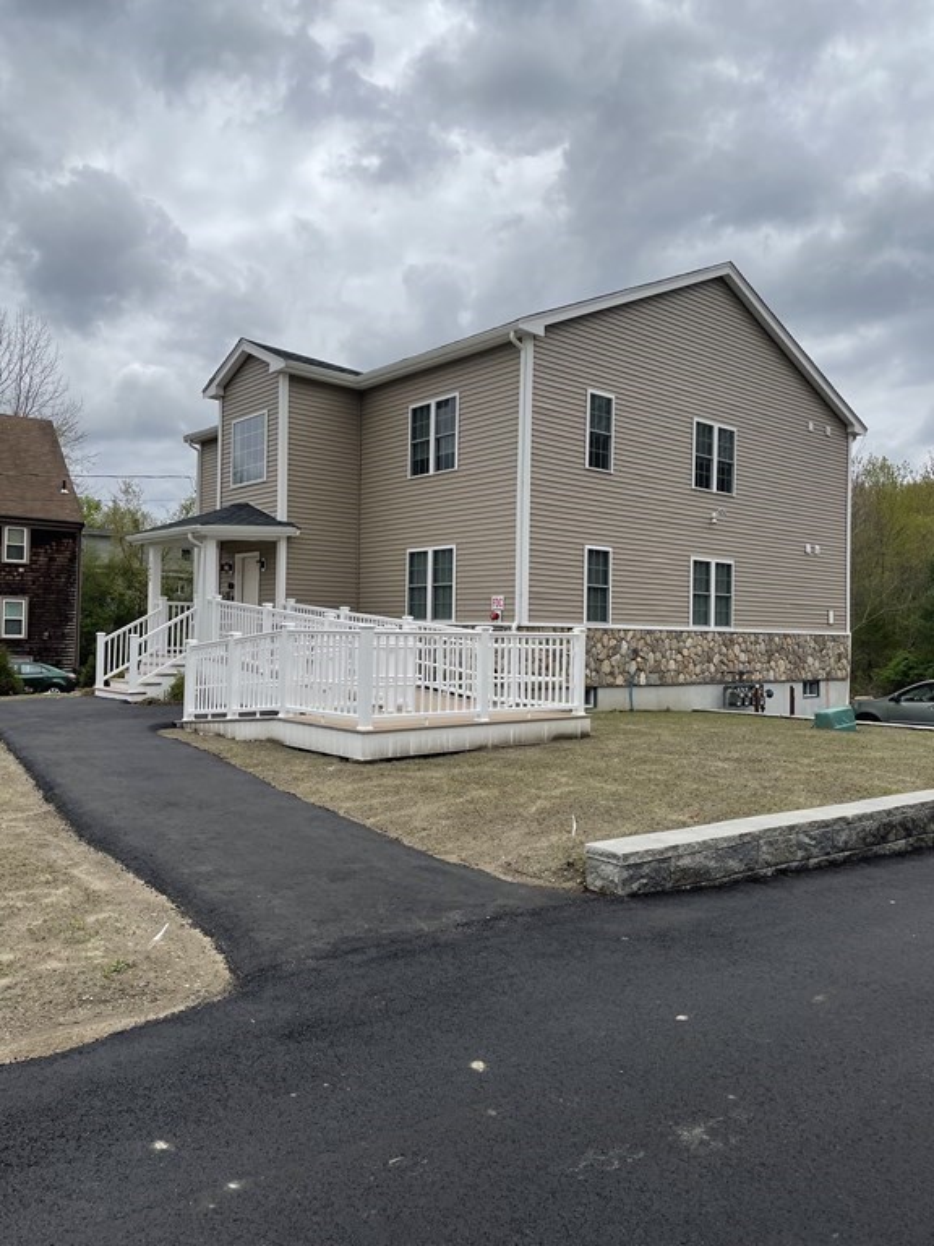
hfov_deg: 53.1
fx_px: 935
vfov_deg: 67.3
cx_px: 467
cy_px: 623
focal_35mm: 26
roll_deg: -1.1
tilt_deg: +0.7
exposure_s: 1/6135
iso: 32
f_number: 1.6
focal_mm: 4.2
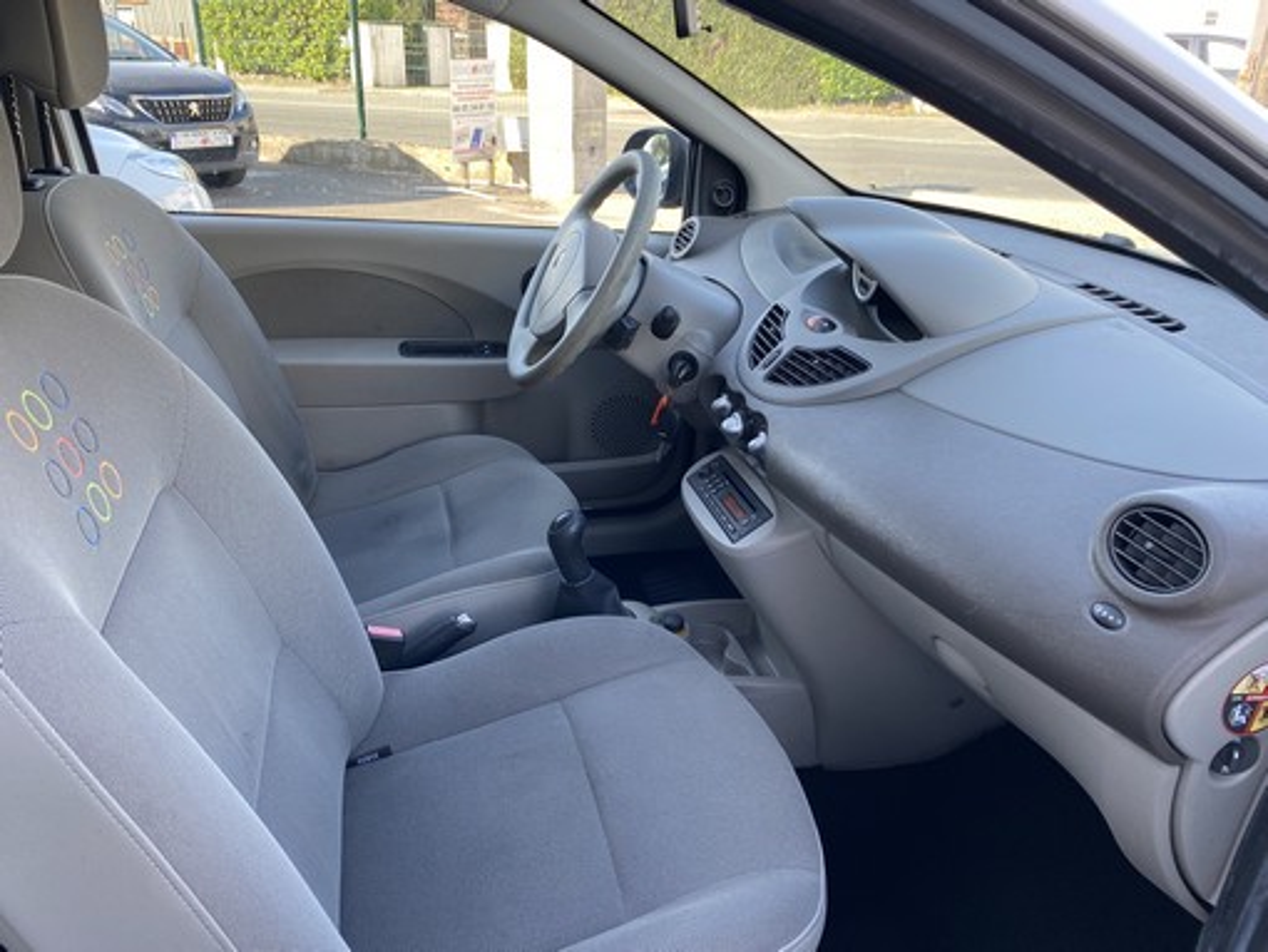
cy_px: 476
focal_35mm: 26
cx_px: 634
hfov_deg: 67.3
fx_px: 953
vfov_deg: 53.1
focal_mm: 4.25
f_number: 1.8
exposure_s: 1/122
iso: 40
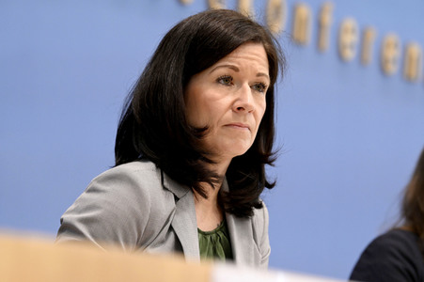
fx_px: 2001
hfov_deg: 12.1
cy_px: 141
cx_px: 212
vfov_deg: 8.1
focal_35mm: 170
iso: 5000
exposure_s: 1/640
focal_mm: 170
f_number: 5.6
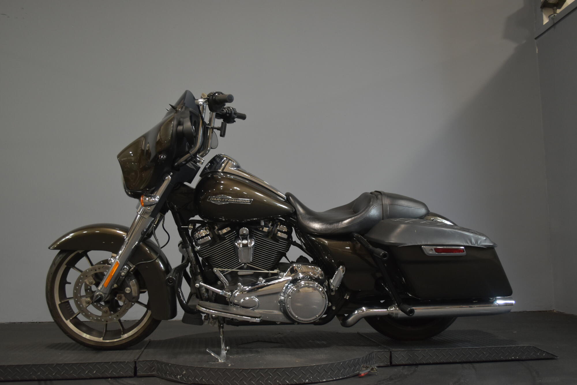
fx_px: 529
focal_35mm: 33
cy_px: 192
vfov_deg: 40.0
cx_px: 288
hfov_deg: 57.2
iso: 900
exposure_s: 1/30
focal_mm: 22
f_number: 4
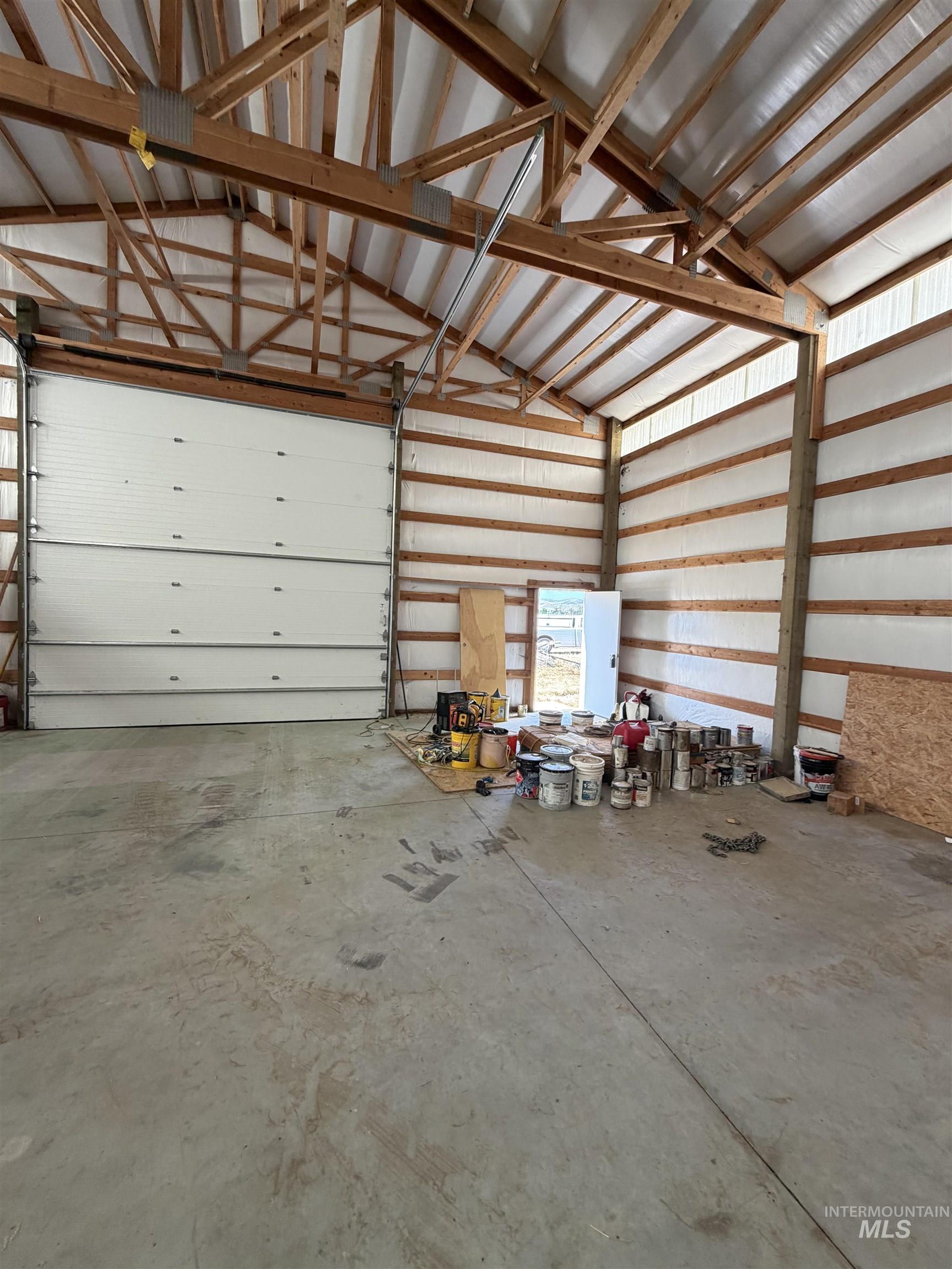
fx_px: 513
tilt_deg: +1.6
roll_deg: -2.2
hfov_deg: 85.7
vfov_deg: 102.1
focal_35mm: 14
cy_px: 634
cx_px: 476
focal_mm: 2.22
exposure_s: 1/121
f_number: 2.2
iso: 125
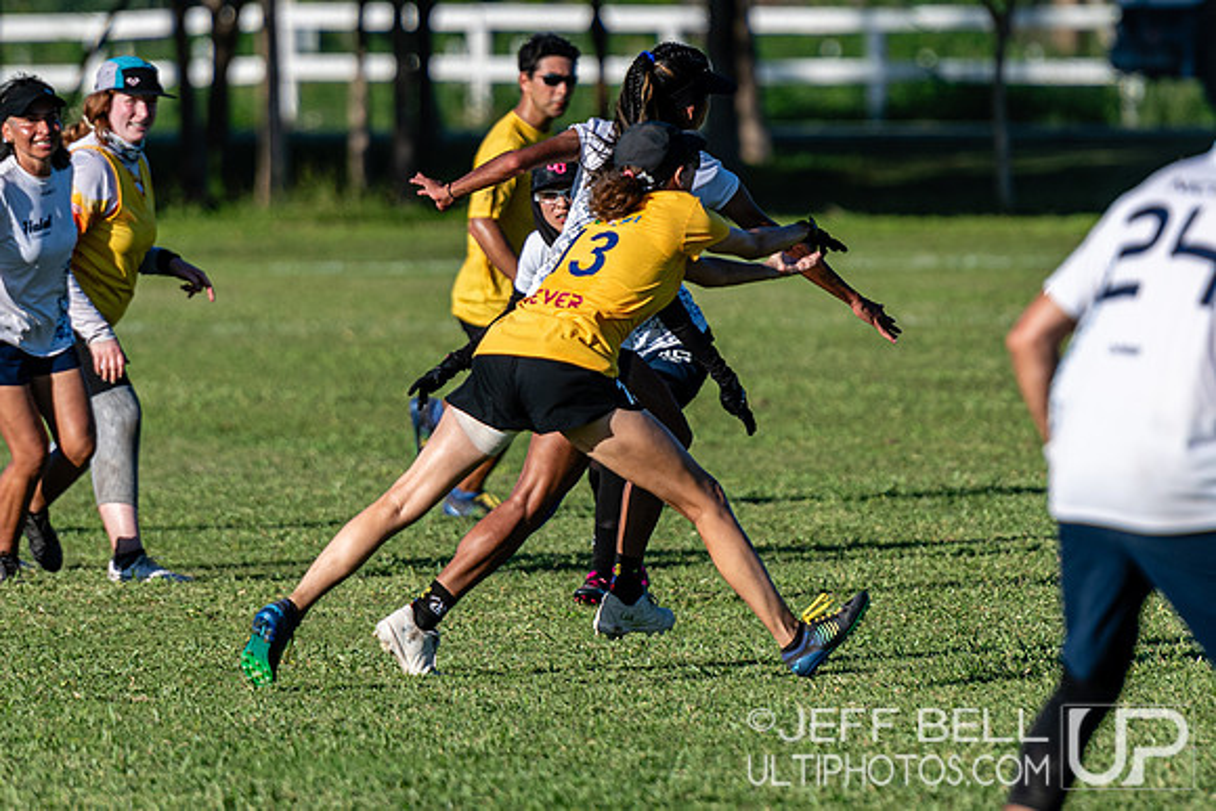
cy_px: 258
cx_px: 589
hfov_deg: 4.1
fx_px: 16849
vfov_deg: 2.8
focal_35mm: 499
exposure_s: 1/2000
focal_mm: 200
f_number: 2.8
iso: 100
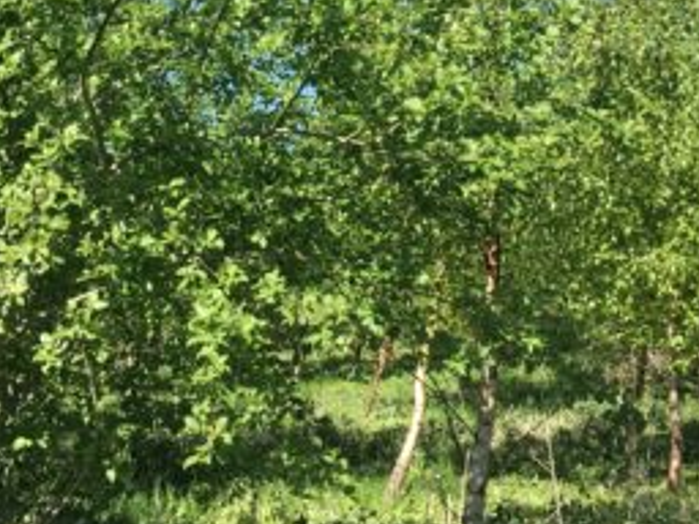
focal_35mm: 68
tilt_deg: +10.4
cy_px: -8
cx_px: 415
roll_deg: +0.5
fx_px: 1373
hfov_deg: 28.5
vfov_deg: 20.9
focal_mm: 4.15
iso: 25
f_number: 2.2
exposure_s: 1/718
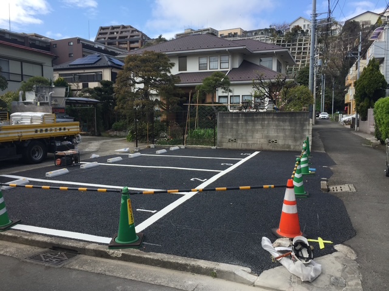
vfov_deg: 48.2
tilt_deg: -5.5
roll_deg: +0.3
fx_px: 326
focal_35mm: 29
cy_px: 146
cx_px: 194
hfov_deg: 61.7
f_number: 2.2
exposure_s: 1/1130
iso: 32
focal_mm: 4.15
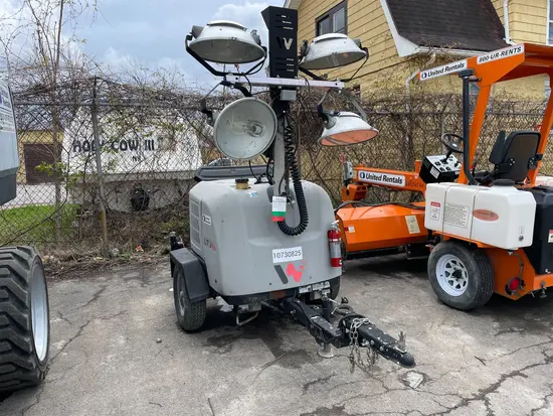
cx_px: 276
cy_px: 208
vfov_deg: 53.1
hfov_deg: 67.3
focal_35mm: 26
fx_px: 416
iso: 50
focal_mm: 4.2
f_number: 1.6
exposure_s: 1/1855
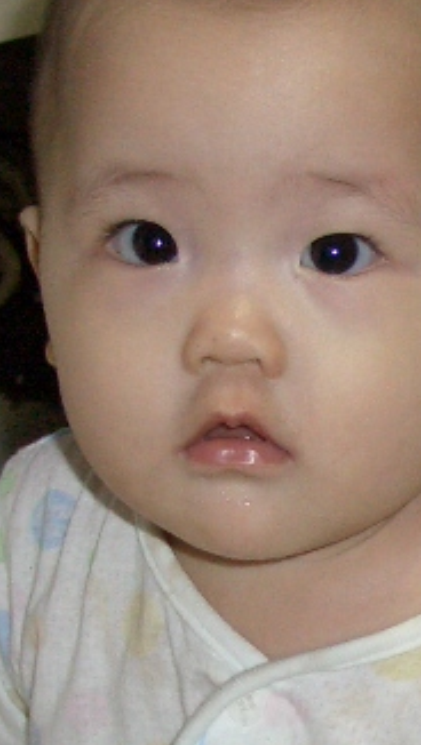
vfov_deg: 15.1
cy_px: 624
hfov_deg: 8.4
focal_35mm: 141
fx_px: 2791
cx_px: 625
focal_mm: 7.1
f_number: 2.8
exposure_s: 1/60
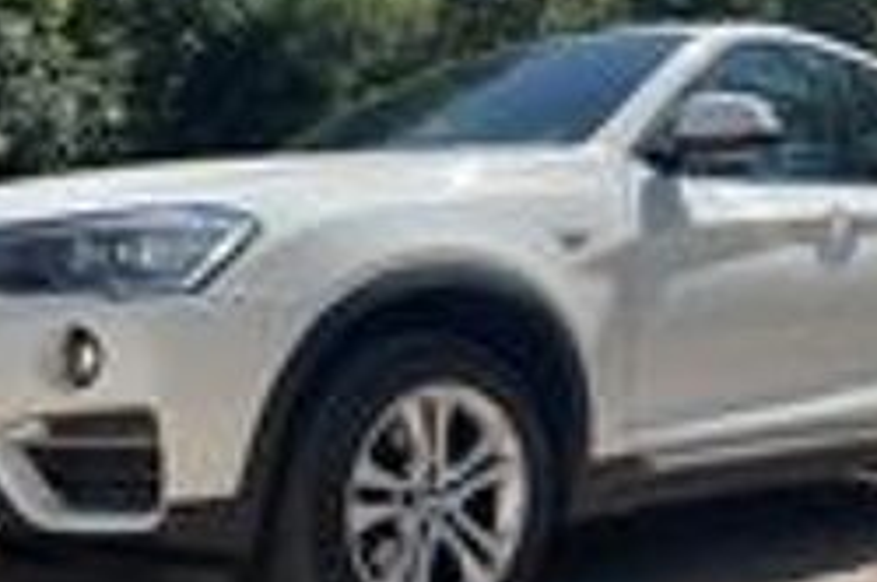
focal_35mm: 58
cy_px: 354
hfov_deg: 34.5
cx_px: 488
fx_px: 1411
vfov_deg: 23.3
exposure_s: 1/1786
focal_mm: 3
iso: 16
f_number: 1.8
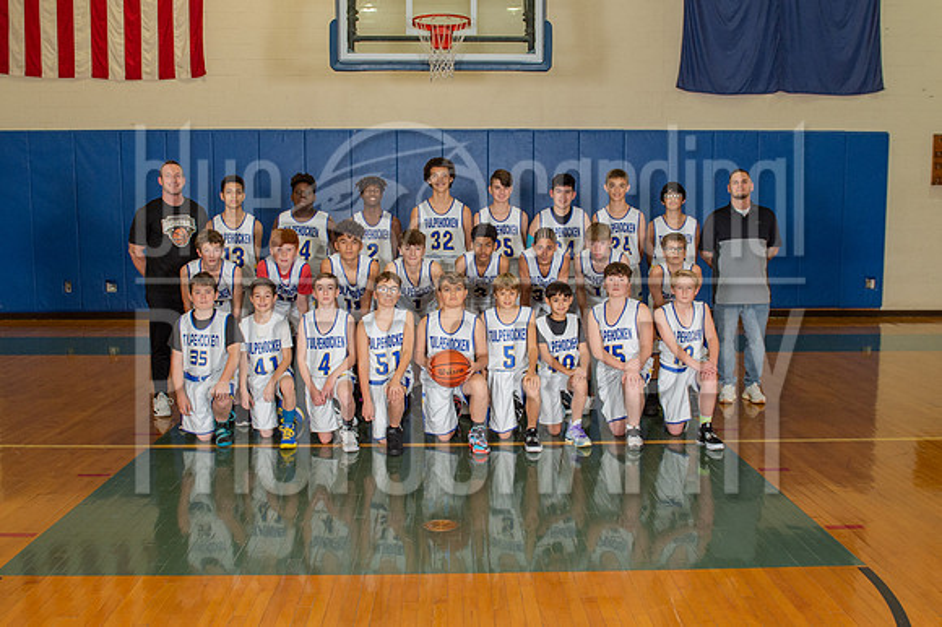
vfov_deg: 38.0
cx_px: 476
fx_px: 911
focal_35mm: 35
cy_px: 315
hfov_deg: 54.7
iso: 1000
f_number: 4.5
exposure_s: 1/200
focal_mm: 24
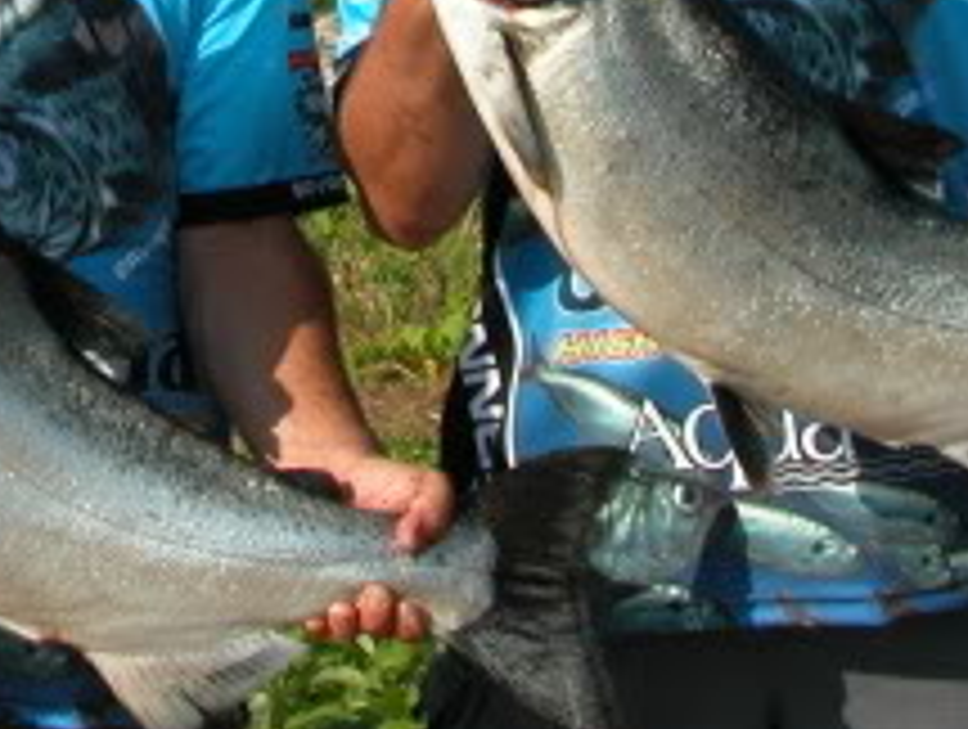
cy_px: -338
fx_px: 3641
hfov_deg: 15.0
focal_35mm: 130
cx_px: 72
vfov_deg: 11.0
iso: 100
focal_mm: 8.9
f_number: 6.3
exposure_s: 1/366
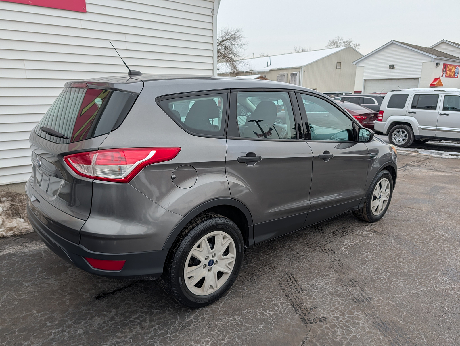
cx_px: 230
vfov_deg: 56.9
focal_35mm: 24
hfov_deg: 71.5
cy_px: 173
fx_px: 319
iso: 21
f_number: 1.68
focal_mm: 6.9
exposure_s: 1/400
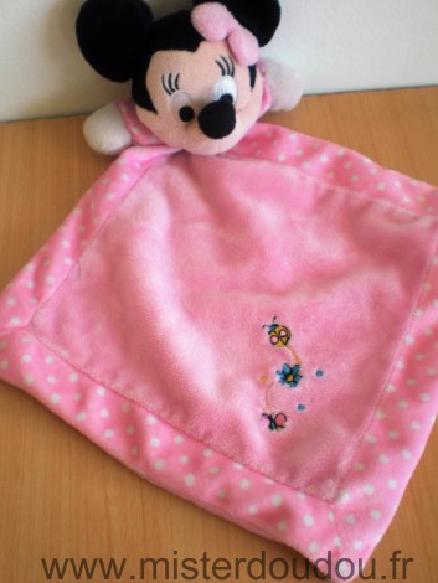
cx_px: 226
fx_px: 708
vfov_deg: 44.7
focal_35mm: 42
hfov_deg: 34.4
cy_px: 268
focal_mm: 6.3
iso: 182
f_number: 3.1
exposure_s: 1/55.6
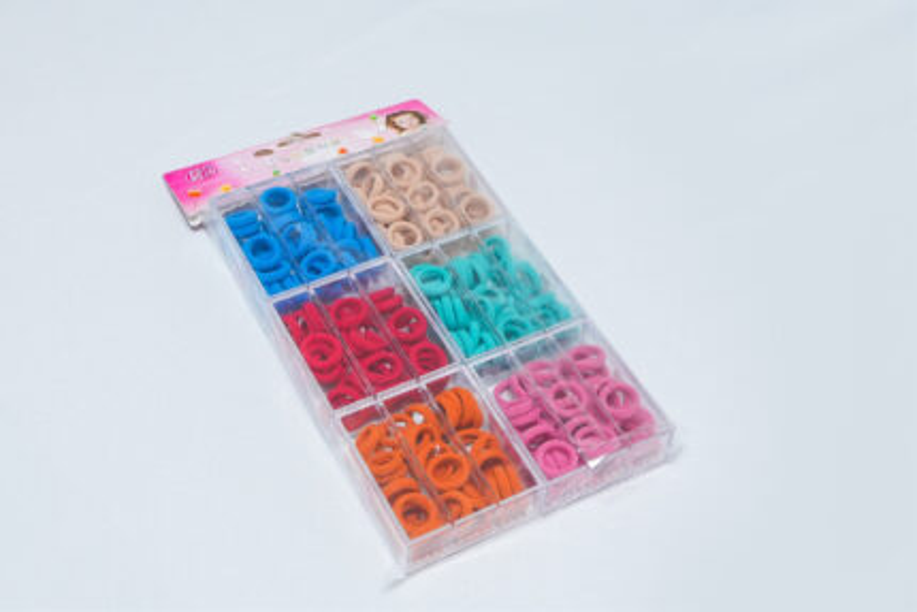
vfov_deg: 26.0
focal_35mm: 52
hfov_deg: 38.2
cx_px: 458
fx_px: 1325
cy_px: 306
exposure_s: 1/160
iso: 2500
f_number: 10
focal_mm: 35
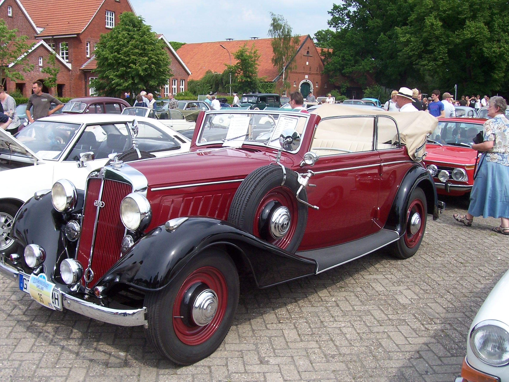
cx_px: 237
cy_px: 205
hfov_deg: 50.1
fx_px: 544
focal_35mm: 37
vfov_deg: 38.6
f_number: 5.6
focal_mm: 5.6
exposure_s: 1/250
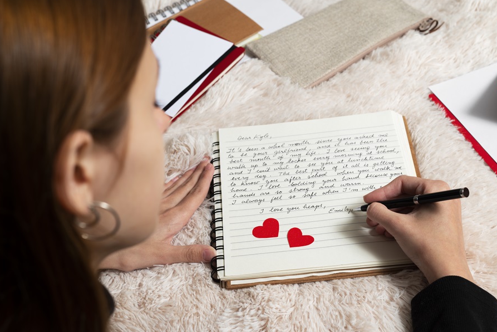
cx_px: 272
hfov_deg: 35.6
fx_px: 773
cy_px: 151
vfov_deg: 24.2
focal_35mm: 56
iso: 100
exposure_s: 1/125
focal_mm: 50
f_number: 7.1
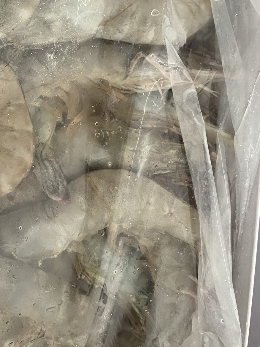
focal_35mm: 57
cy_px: 80
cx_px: 34
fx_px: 571
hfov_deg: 25.0
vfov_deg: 33.0
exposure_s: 1/50
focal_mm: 4.25
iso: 200
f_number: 1.8
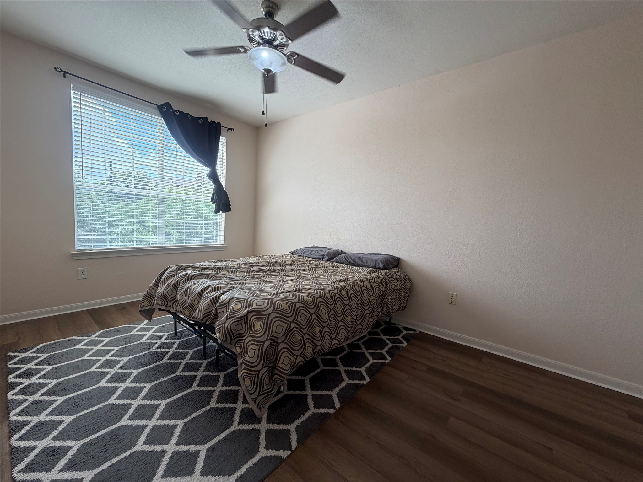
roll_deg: -2.2
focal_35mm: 14
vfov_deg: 85.7
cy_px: 241
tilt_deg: -4.0
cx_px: 322
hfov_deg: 102.1
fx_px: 260
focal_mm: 2.22
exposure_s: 1/121
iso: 64
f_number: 2.2
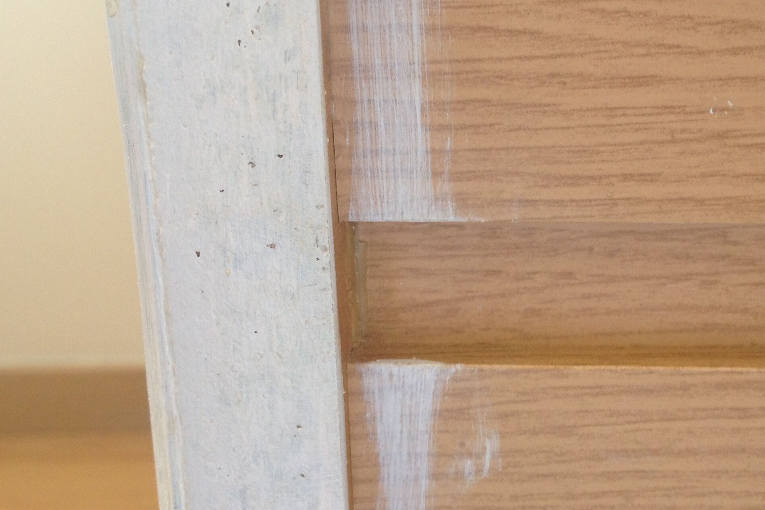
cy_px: 211
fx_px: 1318
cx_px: 552
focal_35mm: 62
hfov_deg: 31.9
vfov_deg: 21.9
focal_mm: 4.28
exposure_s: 1/30
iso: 50
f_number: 2.4
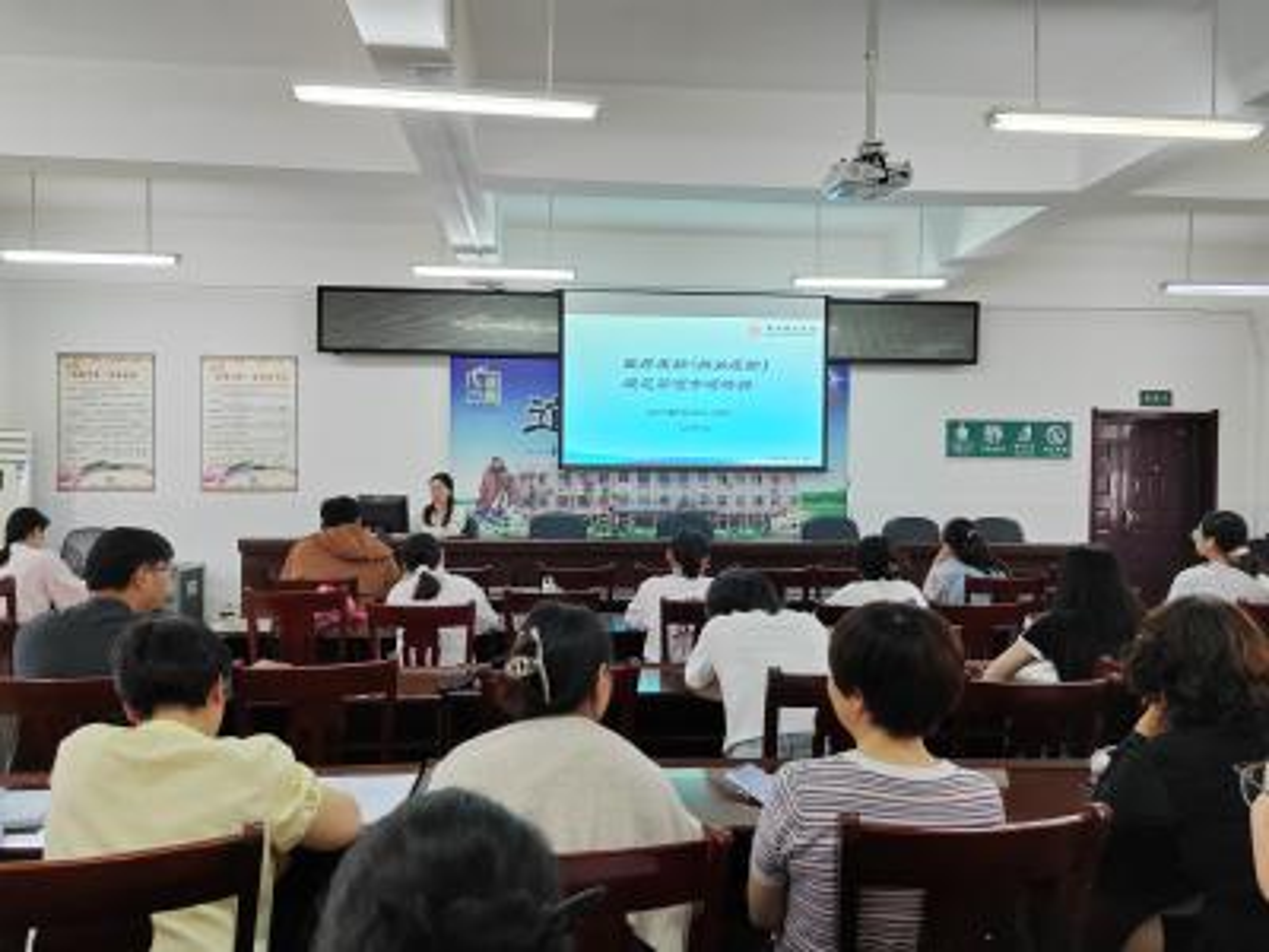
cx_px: 634
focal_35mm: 27
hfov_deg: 65.3
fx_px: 990
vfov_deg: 51.4
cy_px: 476
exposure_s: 1/100
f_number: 1.9
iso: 500
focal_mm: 5.52
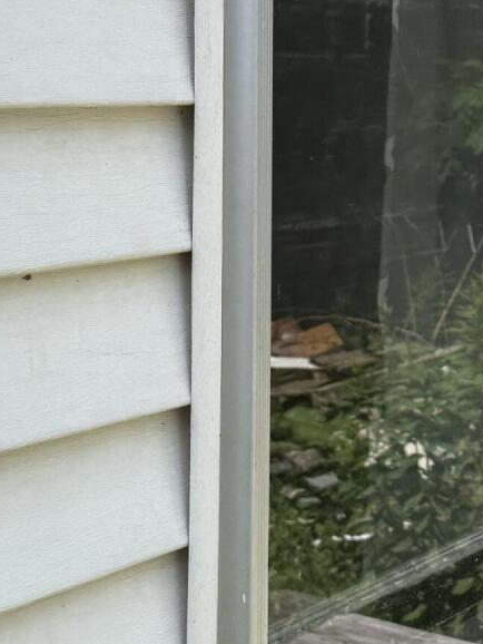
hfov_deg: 17.6
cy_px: 197
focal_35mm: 83
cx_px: 397
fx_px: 1543
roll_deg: -1.7
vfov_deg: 23.4
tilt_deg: -5.5
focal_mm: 6.76
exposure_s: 1/2611
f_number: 1.78
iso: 80
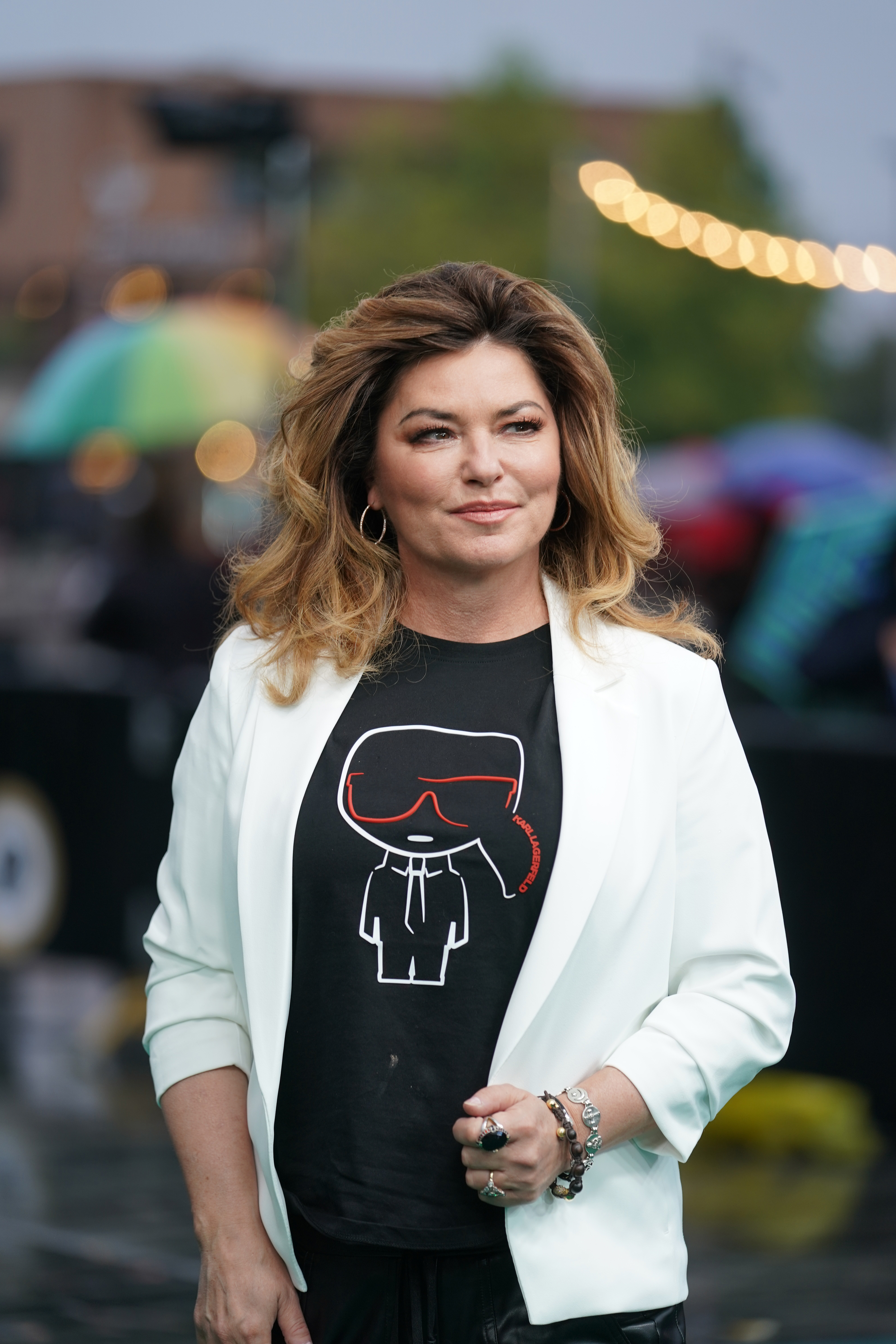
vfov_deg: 14.0
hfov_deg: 9.3
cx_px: 448
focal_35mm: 147
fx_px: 5488
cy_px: 672
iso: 250
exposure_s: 1/320
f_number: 2.8
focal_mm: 147
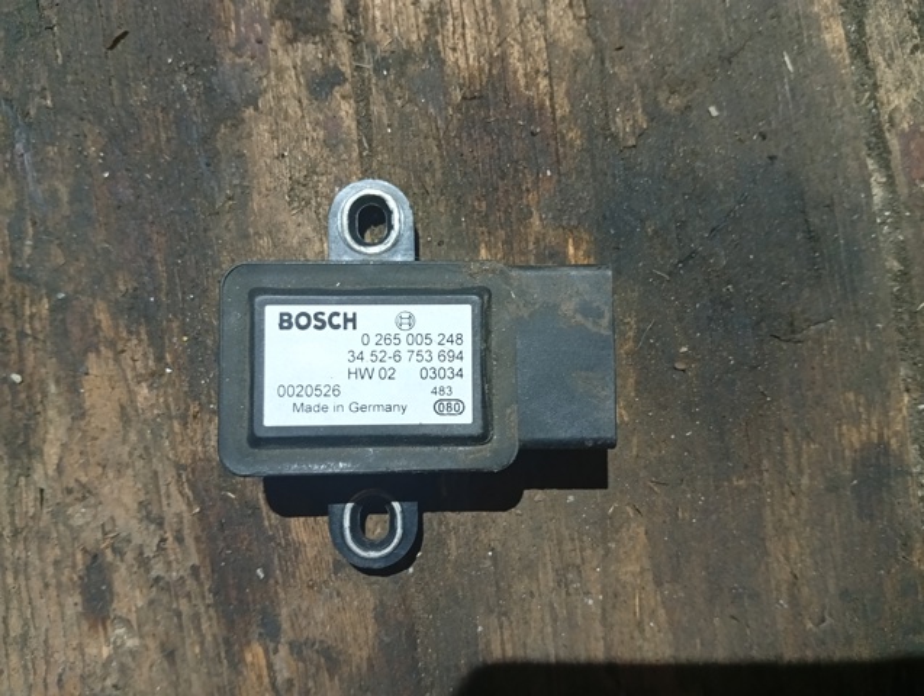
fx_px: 695
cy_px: 348
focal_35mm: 26
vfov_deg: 53.2
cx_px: 462
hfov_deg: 67.2
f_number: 1.8
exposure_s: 1/20
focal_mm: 3.96
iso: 1493
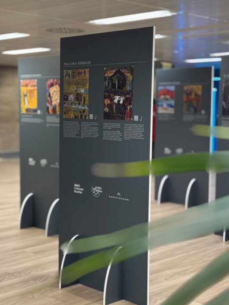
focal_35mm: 63
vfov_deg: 30.7
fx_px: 556
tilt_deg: -5.2
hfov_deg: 23.3
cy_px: 159
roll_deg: -0.6
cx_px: 99
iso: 250
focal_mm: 6.76
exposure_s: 1/33
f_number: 1.78
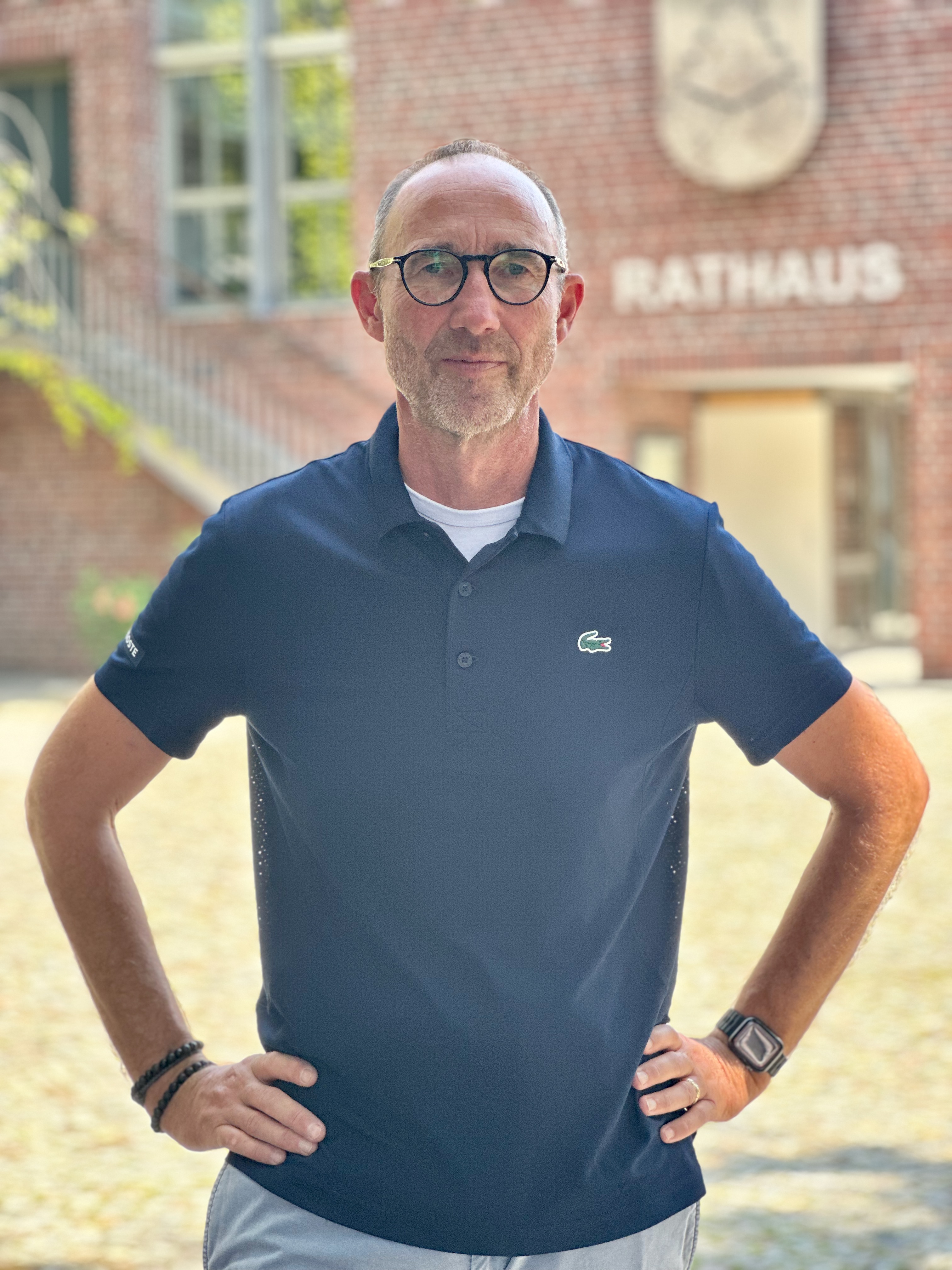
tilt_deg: -1.0
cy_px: 635
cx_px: 476
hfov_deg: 19.1
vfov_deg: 25.3
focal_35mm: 77
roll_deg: +0.5
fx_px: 2824
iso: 80
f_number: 2.8
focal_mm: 9
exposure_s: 1/121
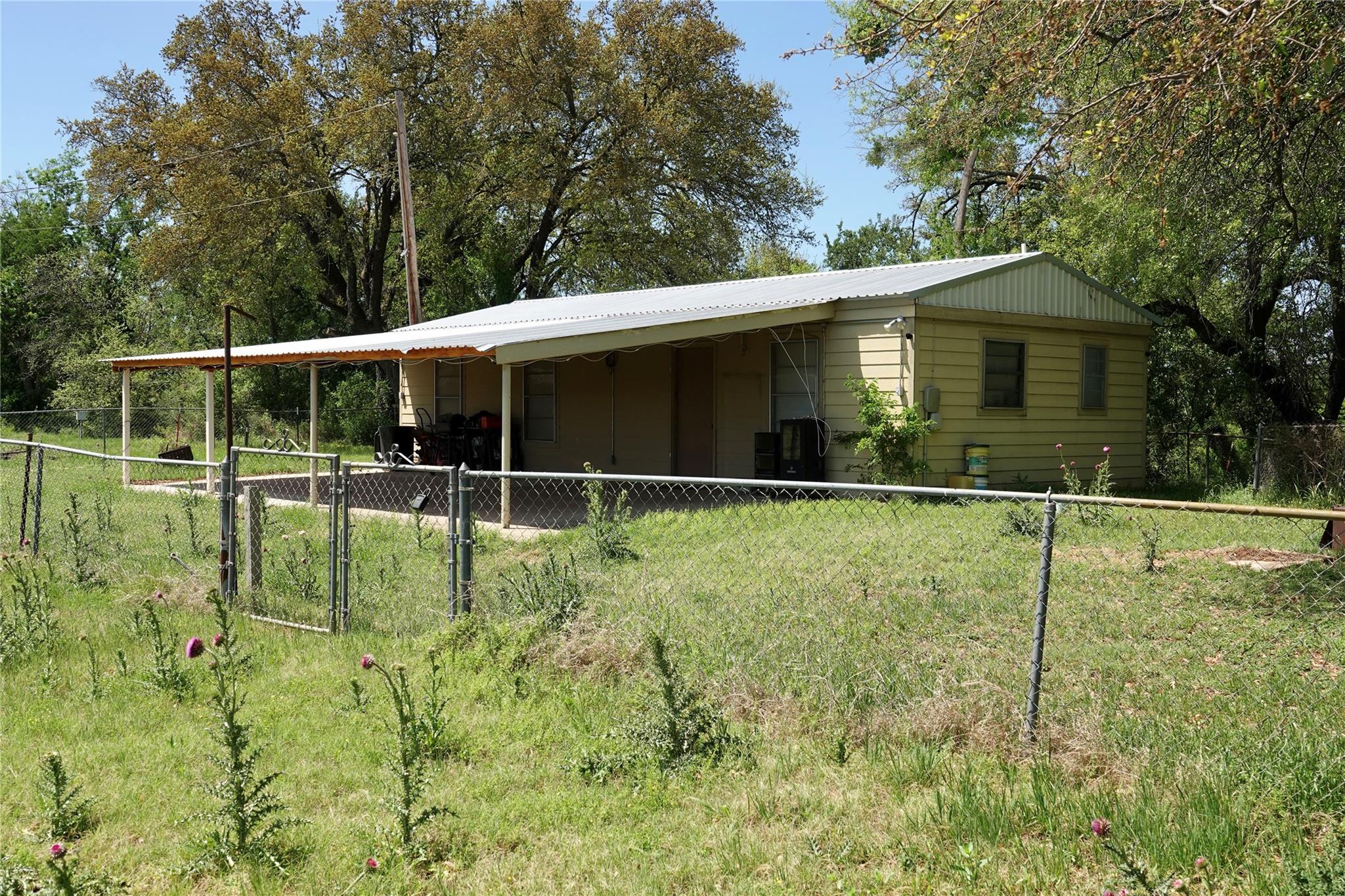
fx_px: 1382
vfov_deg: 35.9
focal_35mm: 37
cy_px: 448
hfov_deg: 51.9
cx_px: 672
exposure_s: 1/500
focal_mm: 13.7
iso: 100
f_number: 4
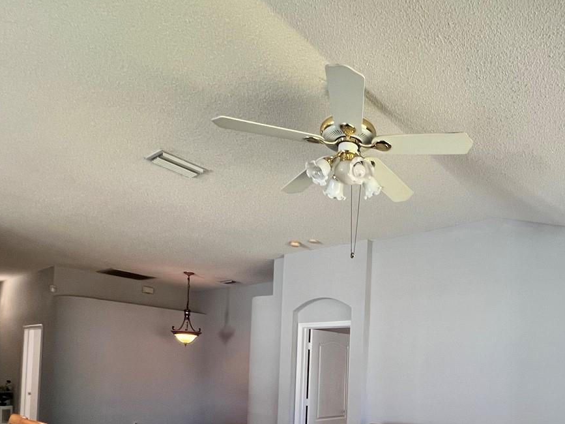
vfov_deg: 51.3
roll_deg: -2.2
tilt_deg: +0.5
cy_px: 368
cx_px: 413
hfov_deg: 67.7
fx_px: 392
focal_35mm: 24
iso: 160
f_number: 1.8
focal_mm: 1.57
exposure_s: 1/99
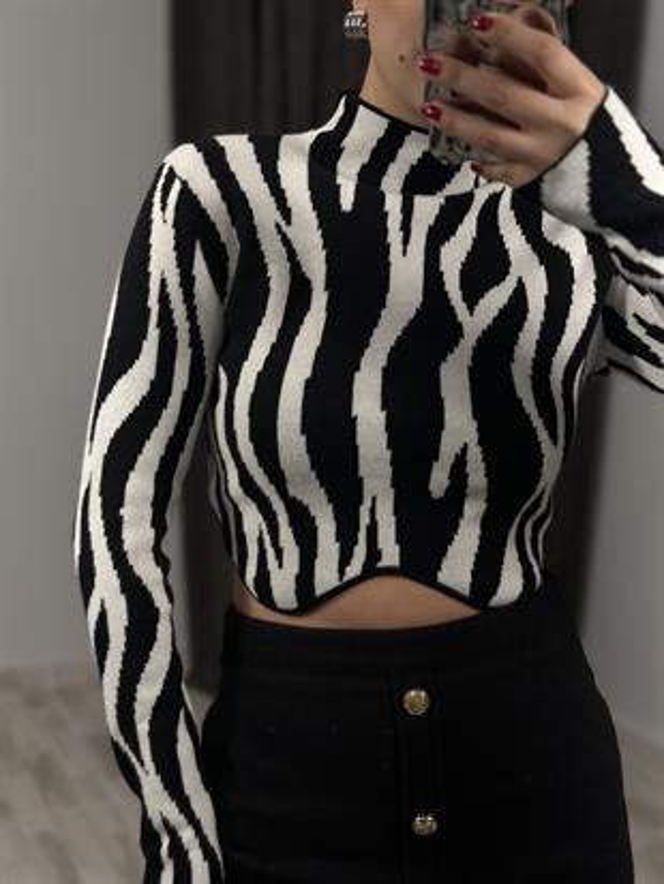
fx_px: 1227
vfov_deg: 39.6
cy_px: 442
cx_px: 332
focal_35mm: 48
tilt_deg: -32.3
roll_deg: +1.1
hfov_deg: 30.3
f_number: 1.78
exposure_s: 1/141
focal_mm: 6.86
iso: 64
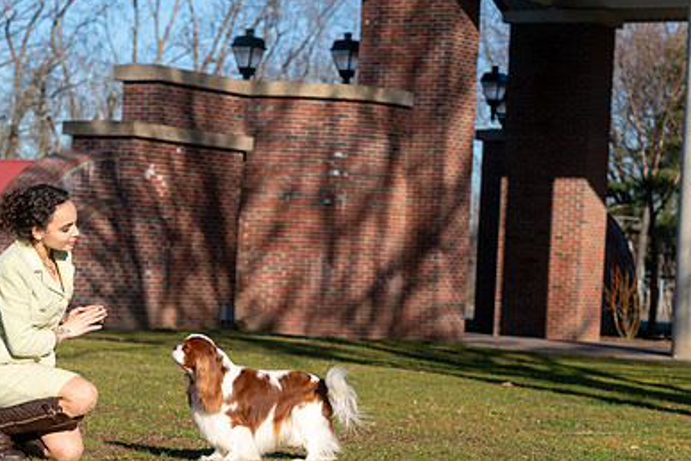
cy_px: 323
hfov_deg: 19.4
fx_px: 2015
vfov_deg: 13.0
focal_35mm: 105
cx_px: 209
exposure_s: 1/1000
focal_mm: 70
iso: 100
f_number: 4.5
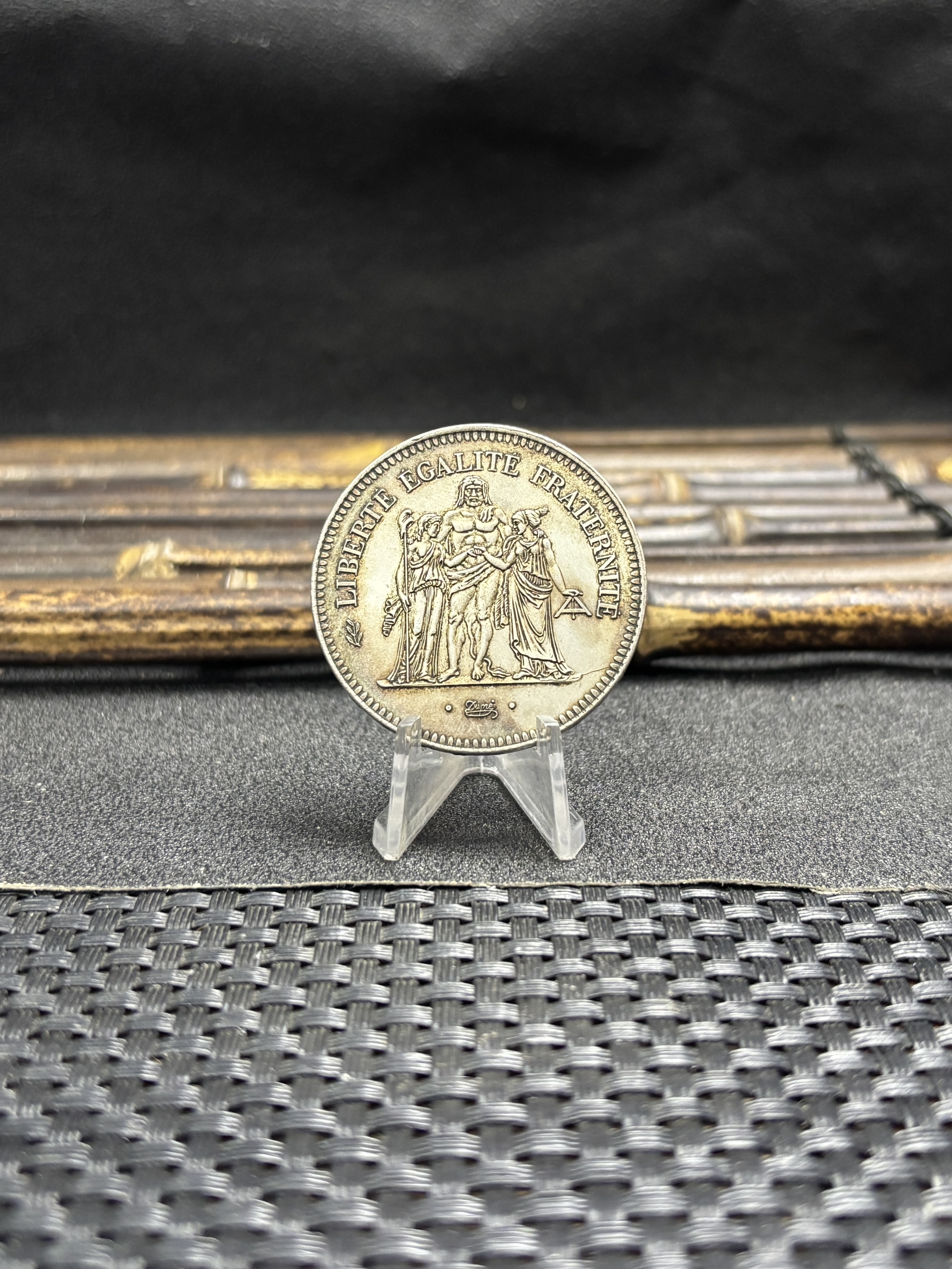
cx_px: 476
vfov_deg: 67.3
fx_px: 953
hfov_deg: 53.1
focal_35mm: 26
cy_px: 634
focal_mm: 5.96
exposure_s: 1/50
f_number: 1.6
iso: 320
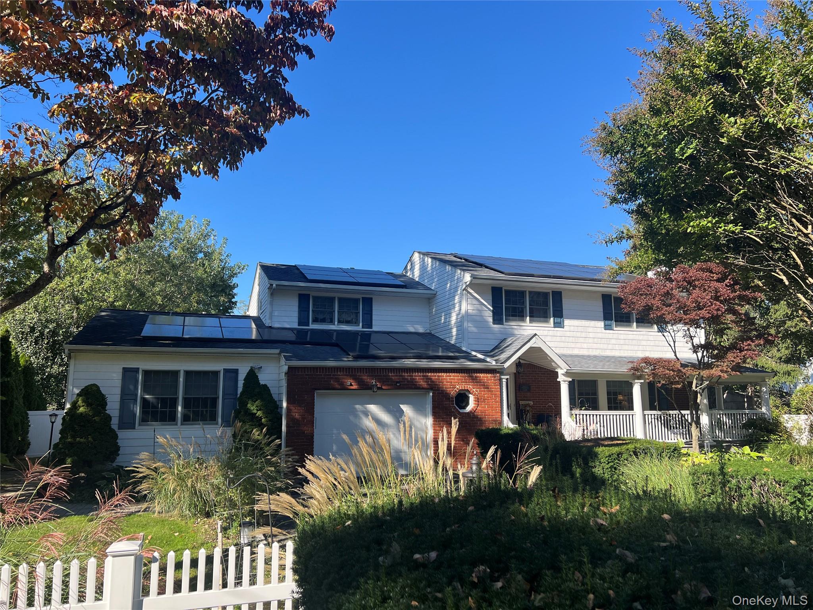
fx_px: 611
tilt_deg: +8.6
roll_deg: +0.0
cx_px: 406
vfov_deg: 53.1
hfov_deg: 67.3
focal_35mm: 26
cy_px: 305
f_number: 1.5
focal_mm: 5.7
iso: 50
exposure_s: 1/2208
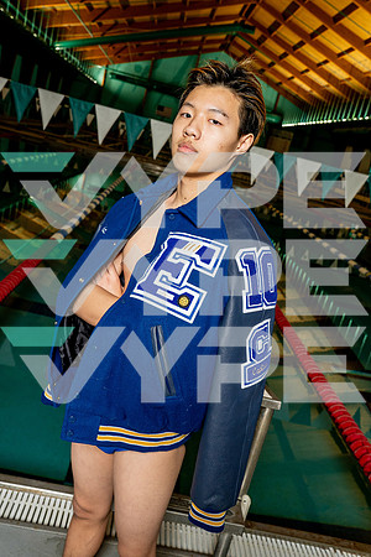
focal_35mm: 35
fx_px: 541
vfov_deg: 54.4
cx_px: 186
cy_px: 278
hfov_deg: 37.9
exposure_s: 1/250
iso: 1600
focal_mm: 35
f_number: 6.3
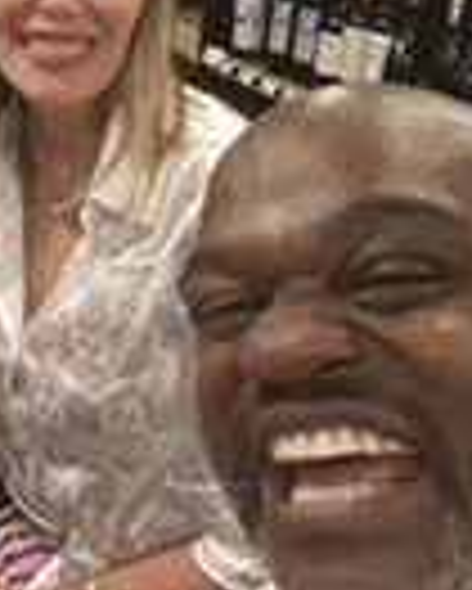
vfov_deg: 22.6
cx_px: -481
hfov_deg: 15.1
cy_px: 36
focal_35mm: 82
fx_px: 1430
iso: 500
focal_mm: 2.71
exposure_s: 1/30
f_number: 2.2
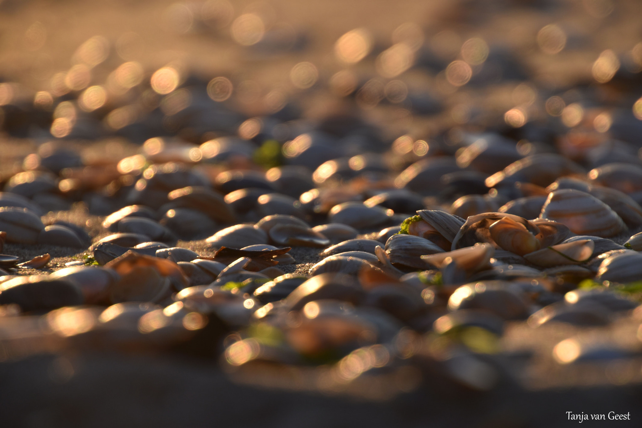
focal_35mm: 300
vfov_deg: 4.6
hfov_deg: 6.9
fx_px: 5349
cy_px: 214
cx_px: 321
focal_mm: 200
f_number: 6.3
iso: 200
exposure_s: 1/400
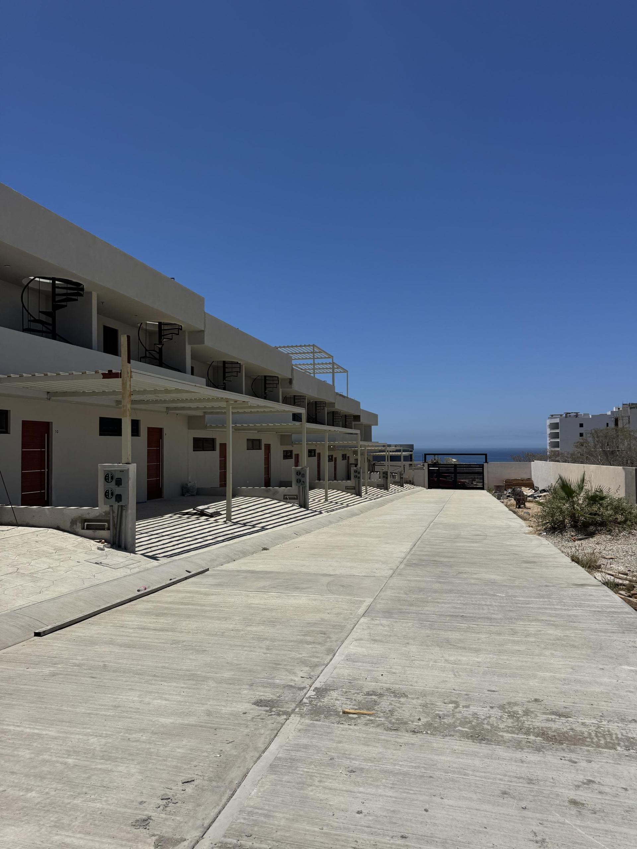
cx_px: 318
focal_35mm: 24
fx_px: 589
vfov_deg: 71.6
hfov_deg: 56.8
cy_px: 424
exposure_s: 1/12346
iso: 80
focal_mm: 6.76
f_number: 1.78
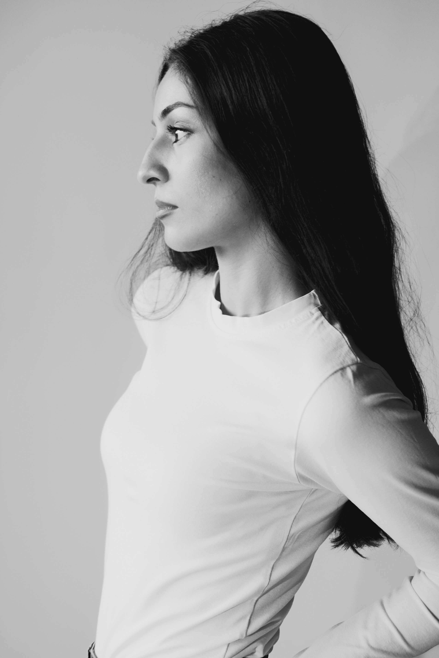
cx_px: 220
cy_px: 329
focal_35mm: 53
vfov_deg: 37.5
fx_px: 969
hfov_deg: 25.5
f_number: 2.8
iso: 500
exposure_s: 1/180
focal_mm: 35
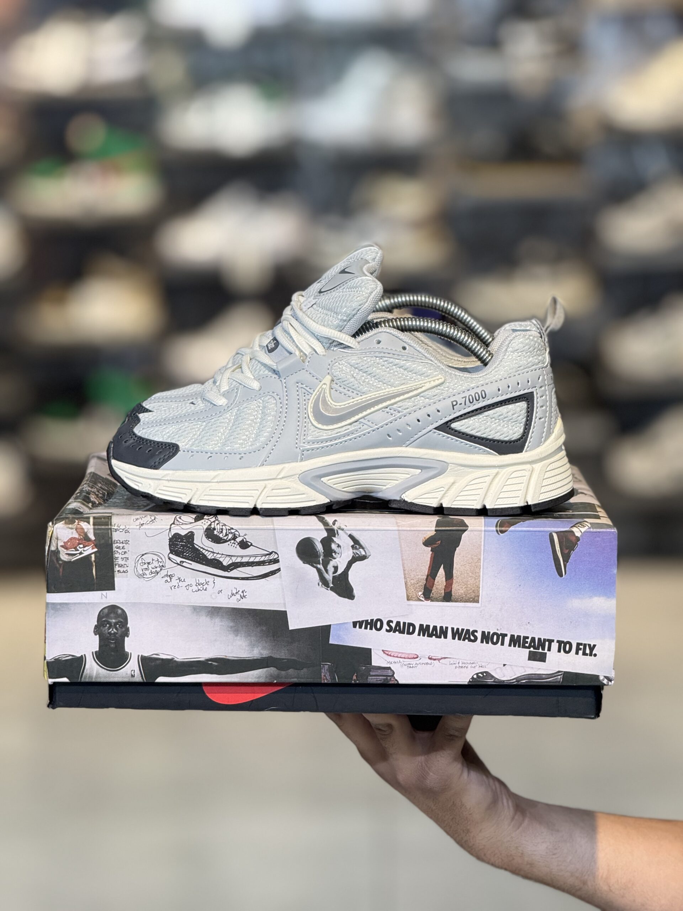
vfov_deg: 16.4
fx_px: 3157
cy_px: 456
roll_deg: +1.5
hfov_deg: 12.3
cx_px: 342
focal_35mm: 120
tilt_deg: -7.4
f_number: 2.8
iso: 125
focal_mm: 15.66
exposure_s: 1/100
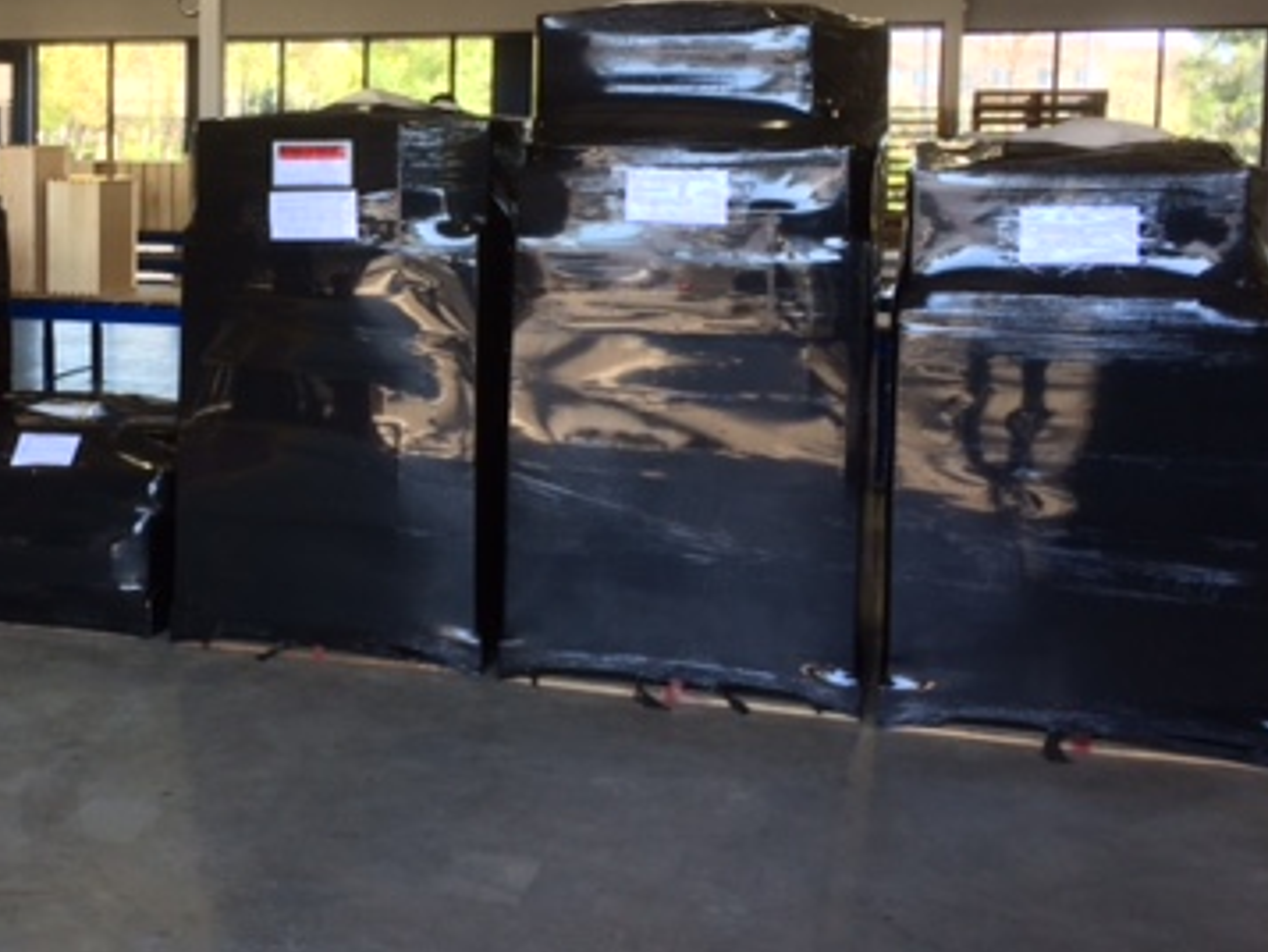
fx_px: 1905
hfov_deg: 35.0
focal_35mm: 52
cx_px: 163
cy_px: 298
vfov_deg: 27.8
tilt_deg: -5.5
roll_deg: +0.3
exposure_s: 1/40
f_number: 2.2
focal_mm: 4.15
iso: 32
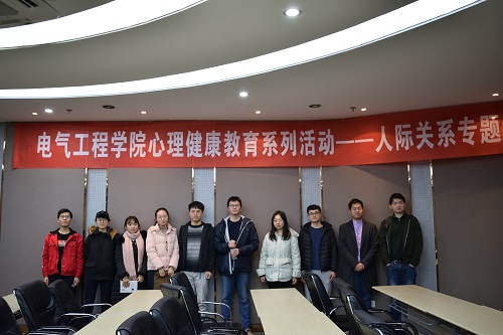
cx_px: 252
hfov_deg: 61.9
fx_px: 419
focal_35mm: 30
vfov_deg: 43.6
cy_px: 168
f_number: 4.5
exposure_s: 1/80
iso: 800
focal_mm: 20
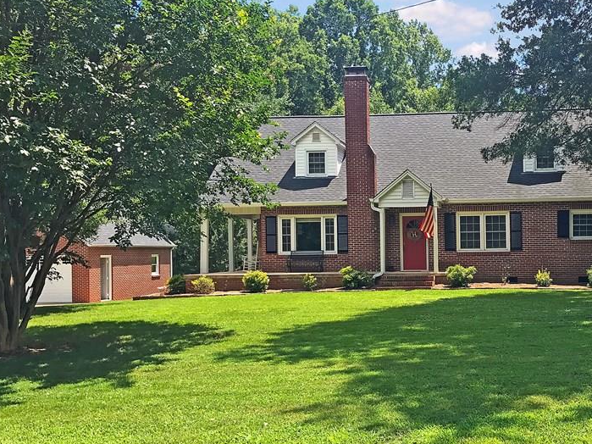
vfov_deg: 35.1
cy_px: 247
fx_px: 701
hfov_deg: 44.5
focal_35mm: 41
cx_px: 429
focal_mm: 3.99
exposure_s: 1/887
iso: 20
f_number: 1.8
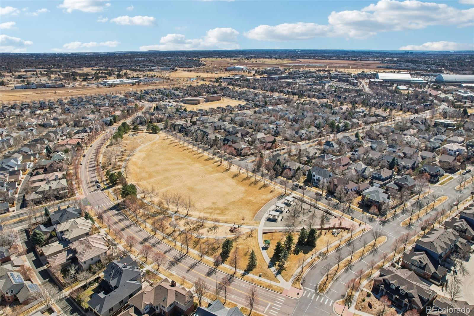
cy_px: 158
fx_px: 290
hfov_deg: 78.6
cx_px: 237
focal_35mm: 22
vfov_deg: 57.2
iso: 150
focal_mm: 8.4
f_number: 2.8
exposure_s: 1/2500
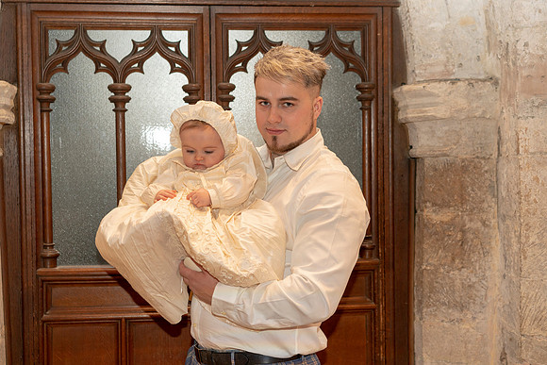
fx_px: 836
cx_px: 274
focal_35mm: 55
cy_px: 182
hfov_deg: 36.2
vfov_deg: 24.6
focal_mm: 55
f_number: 4
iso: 1250
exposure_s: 1/160
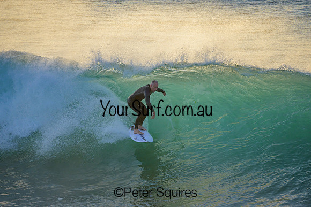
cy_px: 104
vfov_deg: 1.7
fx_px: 6912
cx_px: 156
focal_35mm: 800
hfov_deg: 2.6
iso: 900
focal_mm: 800
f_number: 6.3
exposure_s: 1/2000
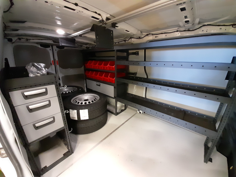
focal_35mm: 13
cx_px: 118
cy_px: 88
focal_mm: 1.42
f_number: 2.2
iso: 800
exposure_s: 1/14
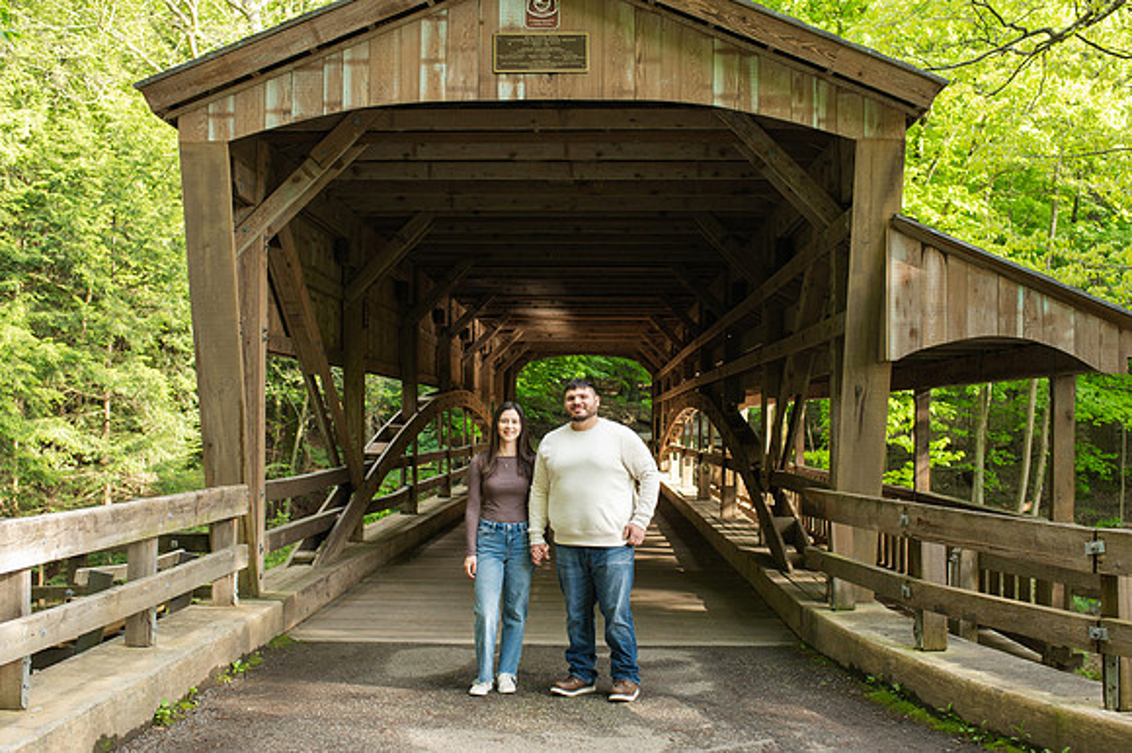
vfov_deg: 33.3
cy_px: 424
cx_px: 564
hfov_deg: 48.4
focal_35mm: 40
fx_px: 1259
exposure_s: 1/400
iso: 640
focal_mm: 35
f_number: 3.5
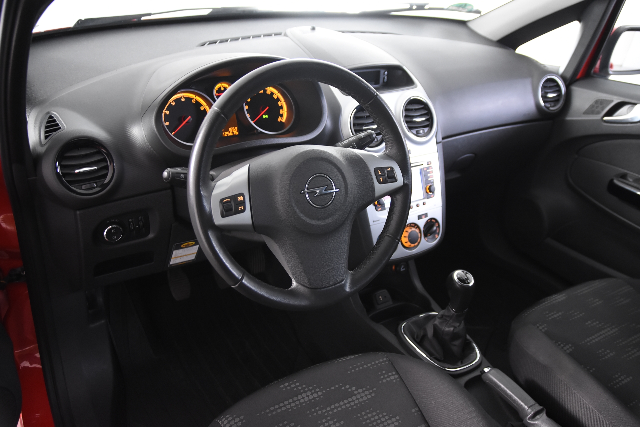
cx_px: 320
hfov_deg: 57.2
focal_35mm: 33
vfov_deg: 40.0
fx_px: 587
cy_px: 214
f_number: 3
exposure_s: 1/30
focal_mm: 22
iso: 1800
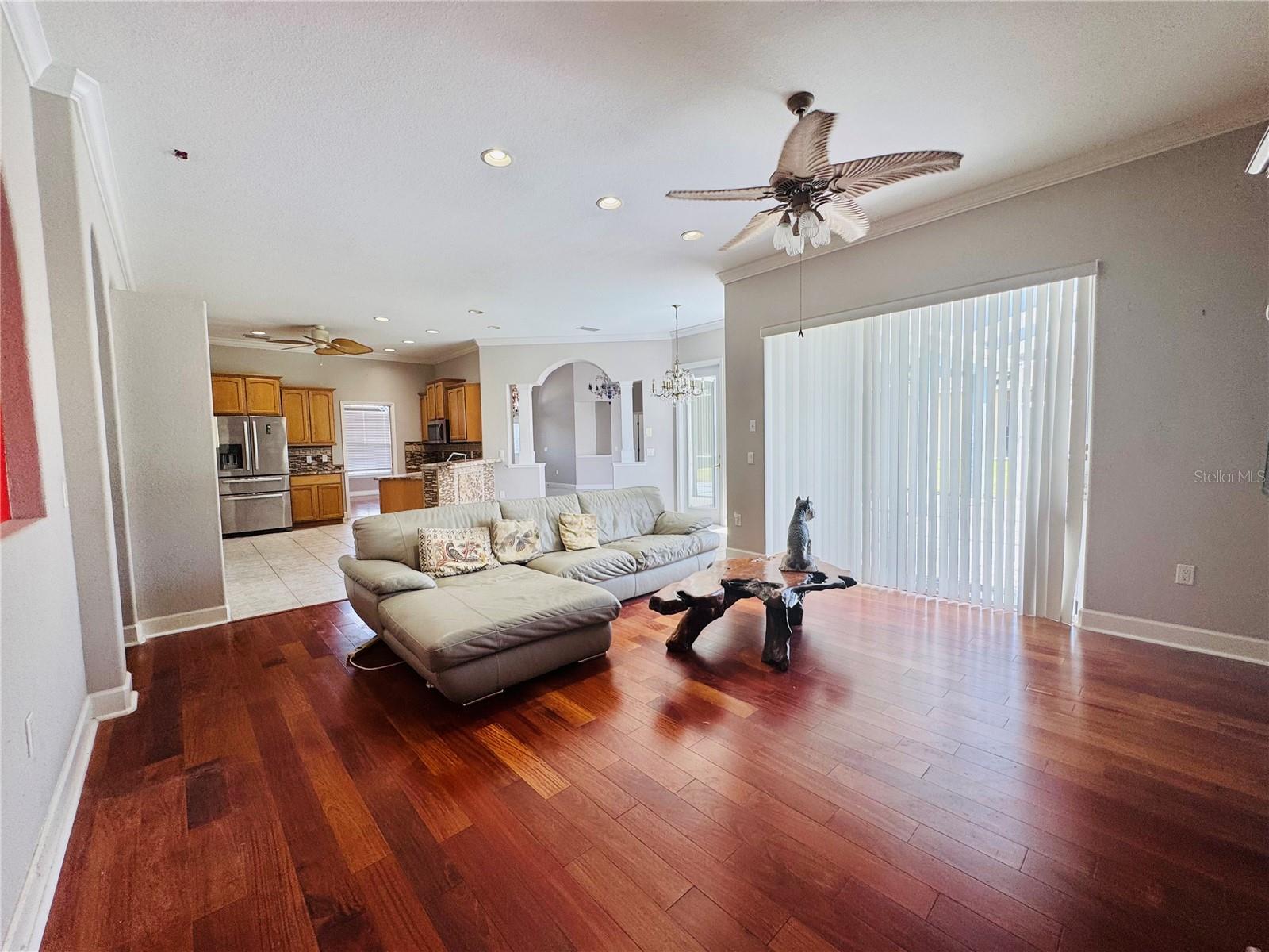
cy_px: 476
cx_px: 634
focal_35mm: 14
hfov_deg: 102.1
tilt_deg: -3.6
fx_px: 513
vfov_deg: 85.7
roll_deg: +1.1
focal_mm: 2.22
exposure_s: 1/120
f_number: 2.2
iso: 64
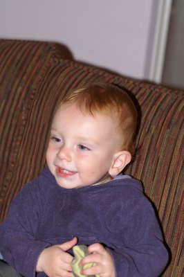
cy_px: 138
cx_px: 92
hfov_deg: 18.2
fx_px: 576
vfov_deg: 27.0
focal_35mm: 75
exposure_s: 1/100
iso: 400
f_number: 2.8
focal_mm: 50
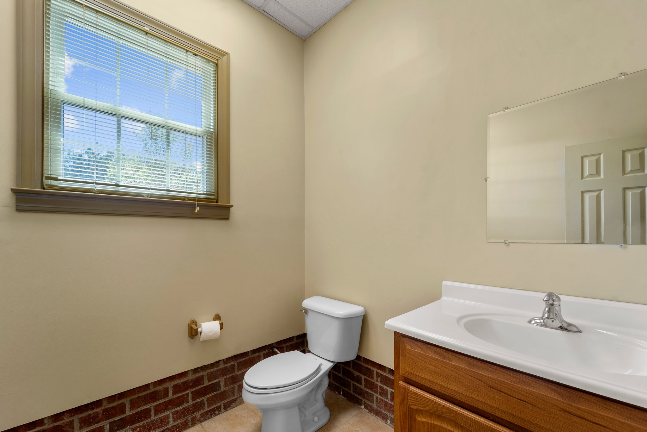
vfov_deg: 81.2
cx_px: 324
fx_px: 252
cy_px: 216
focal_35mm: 14
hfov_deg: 104.3
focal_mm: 14
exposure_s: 1/10
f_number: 8
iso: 320
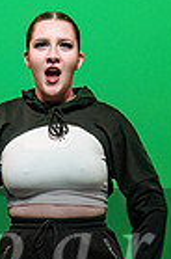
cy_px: 270
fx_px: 2263
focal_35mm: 316
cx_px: 26
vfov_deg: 6.5
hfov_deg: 4.3
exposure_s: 1/270
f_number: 2.8
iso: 2000
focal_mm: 62
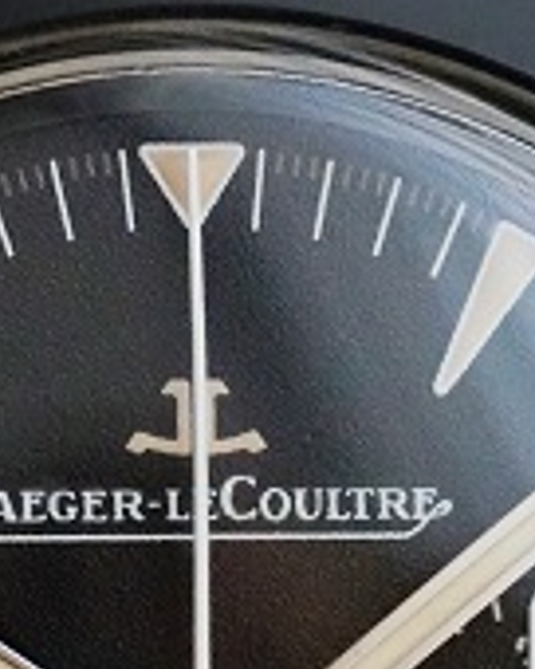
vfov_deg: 5.3
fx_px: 7224
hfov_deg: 4.2
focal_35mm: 365
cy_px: 789
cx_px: 620
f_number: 5.6
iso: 12800
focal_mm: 105
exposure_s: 1/250
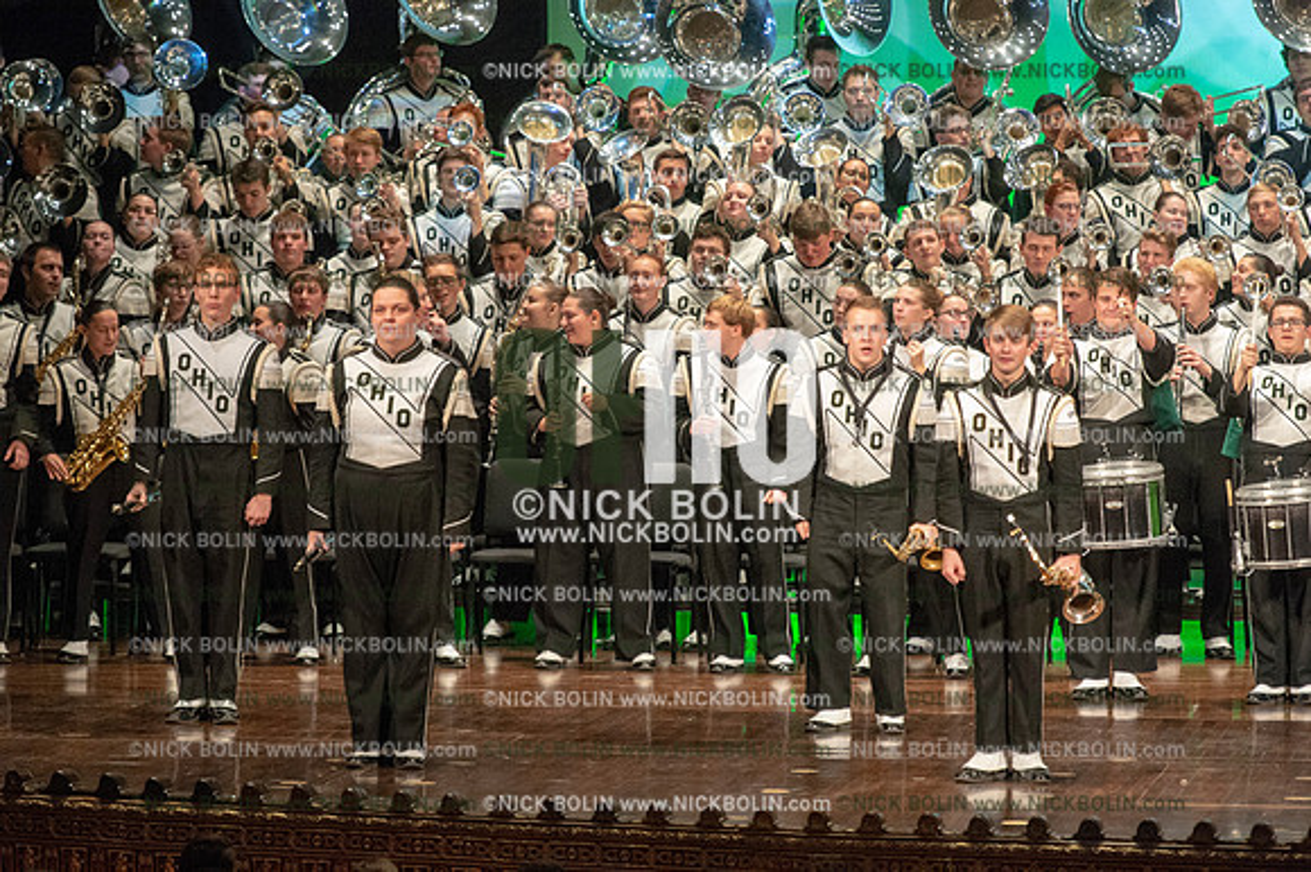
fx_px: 7643
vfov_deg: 6.5
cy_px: 436
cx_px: 656
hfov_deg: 9.8
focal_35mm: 210
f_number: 5.6
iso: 8000
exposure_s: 1/320
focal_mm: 210
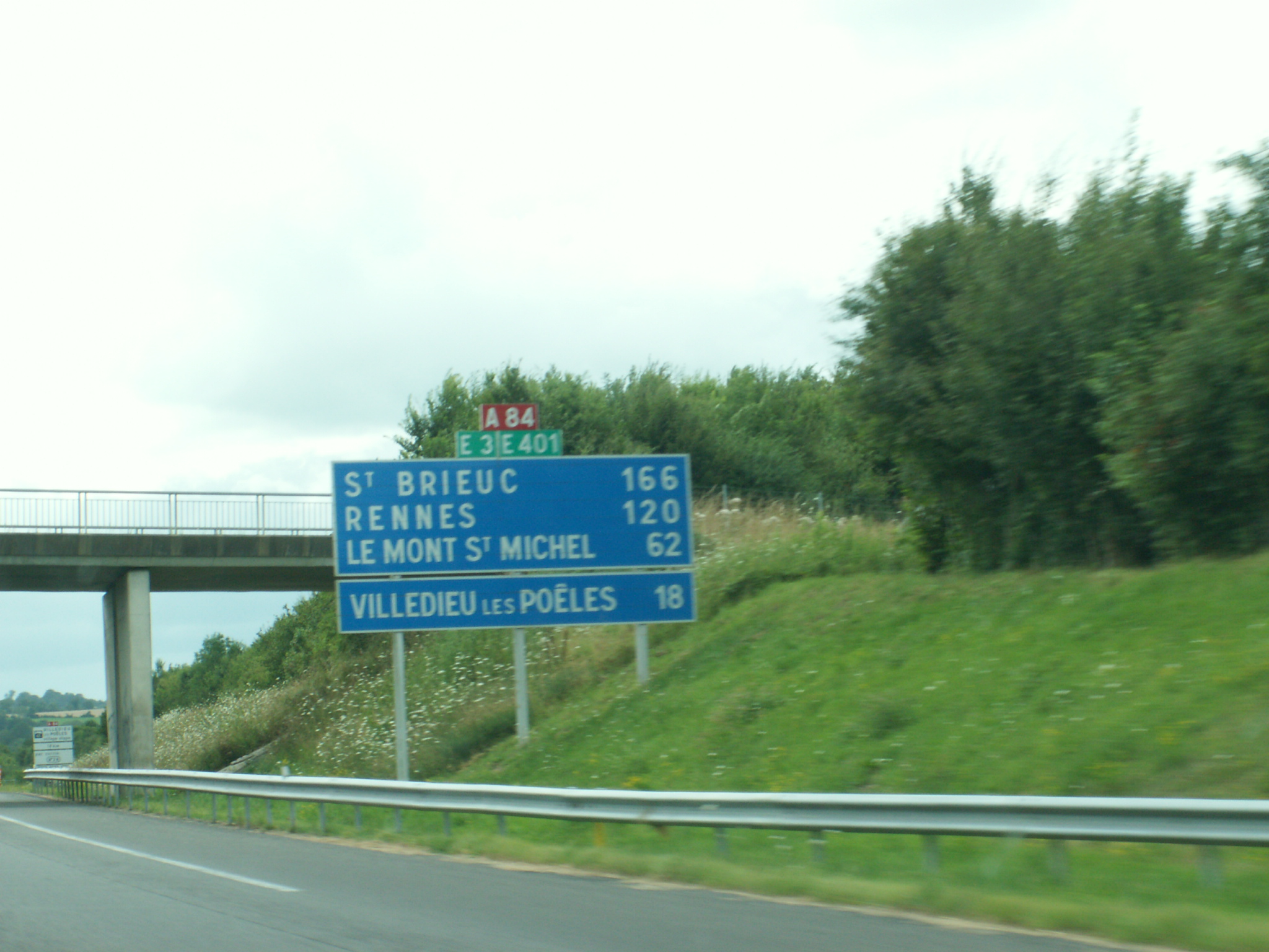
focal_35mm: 92
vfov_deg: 16.1
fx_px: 3373
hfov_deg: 21.3
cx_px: 634
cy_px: 476
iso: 50
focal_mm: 15.4
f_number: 8
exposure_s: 1/60
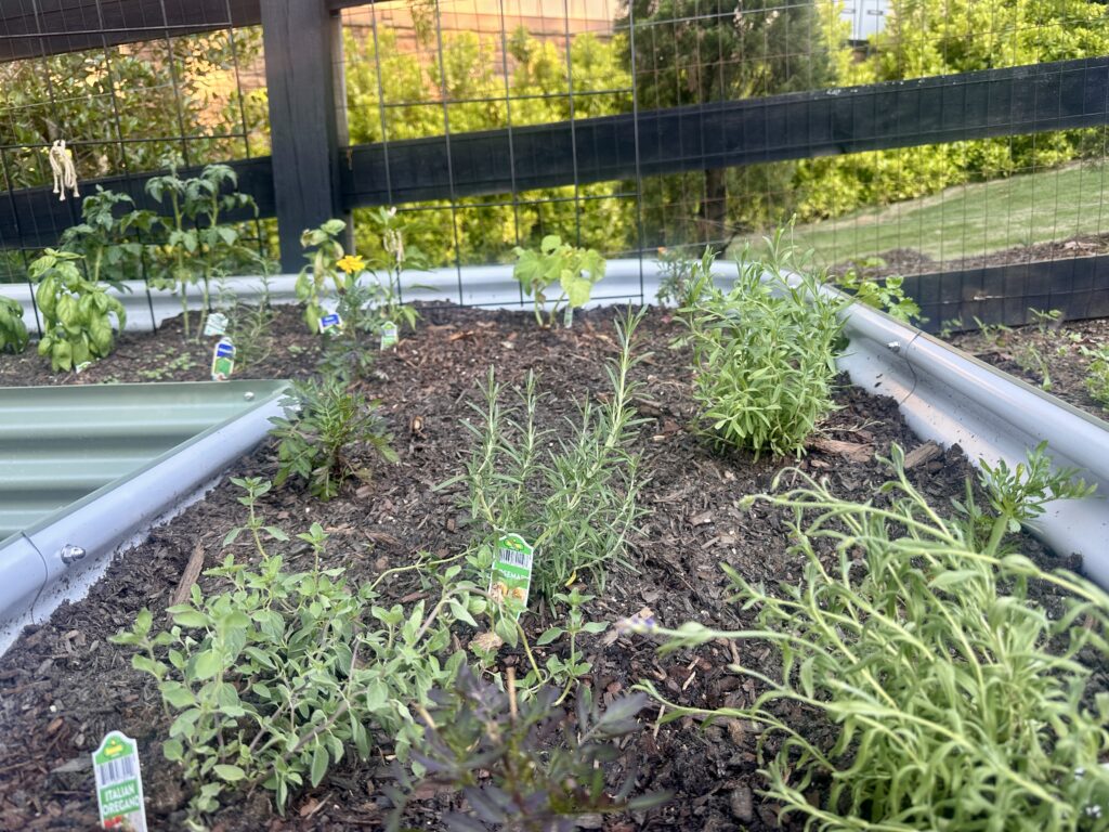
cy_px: 416
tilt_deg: -15.7
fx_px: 769
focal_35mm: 24
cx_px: 554
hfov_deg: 71.6
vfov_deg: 56.8
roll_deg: -1.1
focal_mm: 6.86
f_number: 1.78
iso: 64
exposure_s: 1/121
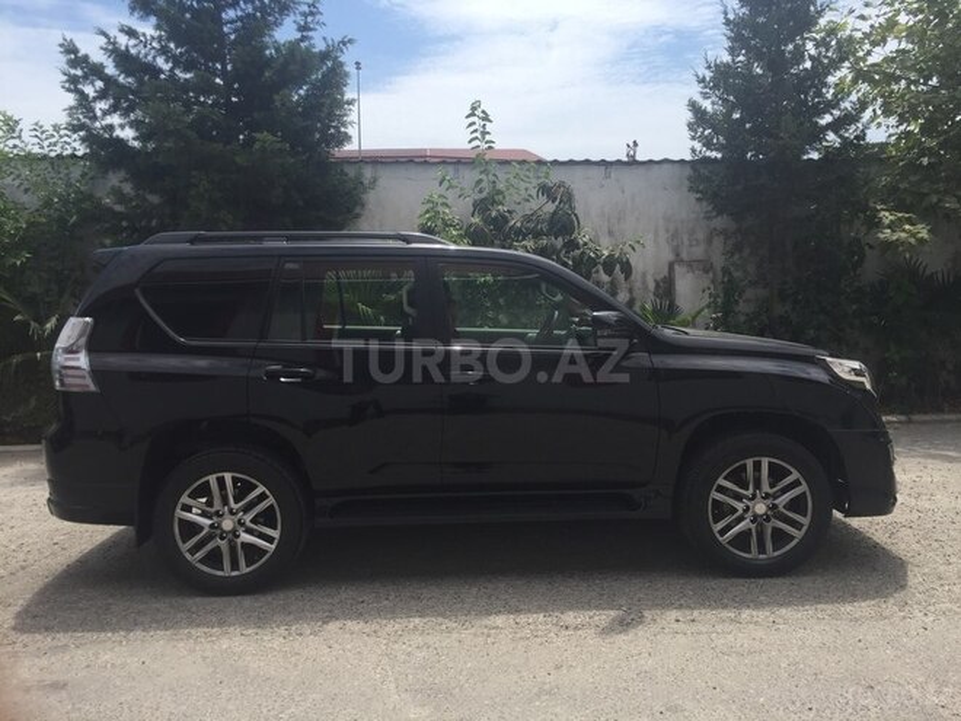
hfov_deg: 61.7
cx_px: 480
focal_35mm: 29
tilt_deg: -5.2
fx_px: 805
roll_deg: +0.6
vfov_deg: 48.2
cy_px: 360
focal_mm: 4.15
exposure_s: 1/1980
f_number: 2.2
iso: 32
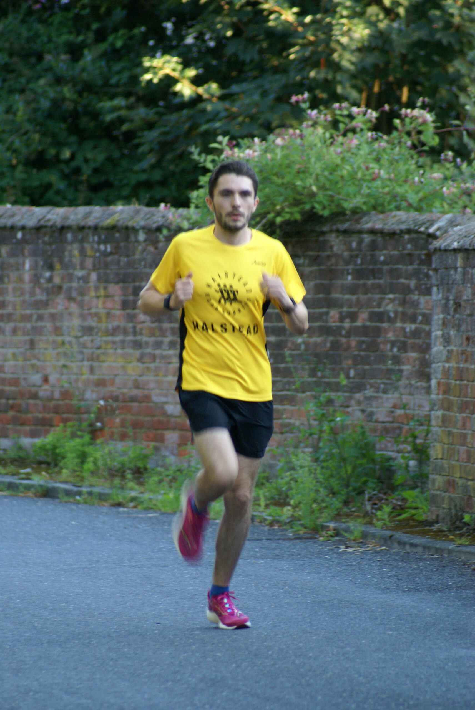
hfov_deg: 3.7
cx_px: 238
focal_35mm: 375
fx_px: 7408
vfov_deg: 5.5
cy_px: 355
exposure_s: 1/60
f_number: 5.6
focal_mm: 250
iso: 400
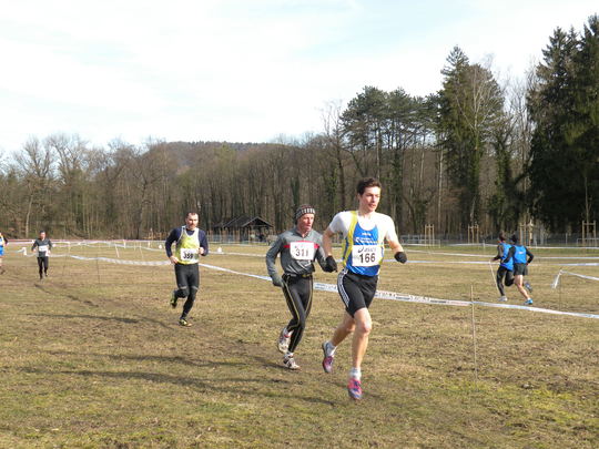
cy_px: 224
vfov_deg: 26.1
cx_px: 300
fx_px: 969
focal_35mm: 56
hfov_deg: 34.3
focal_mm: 9.8
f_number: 3.5
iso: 64
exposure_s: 1/340
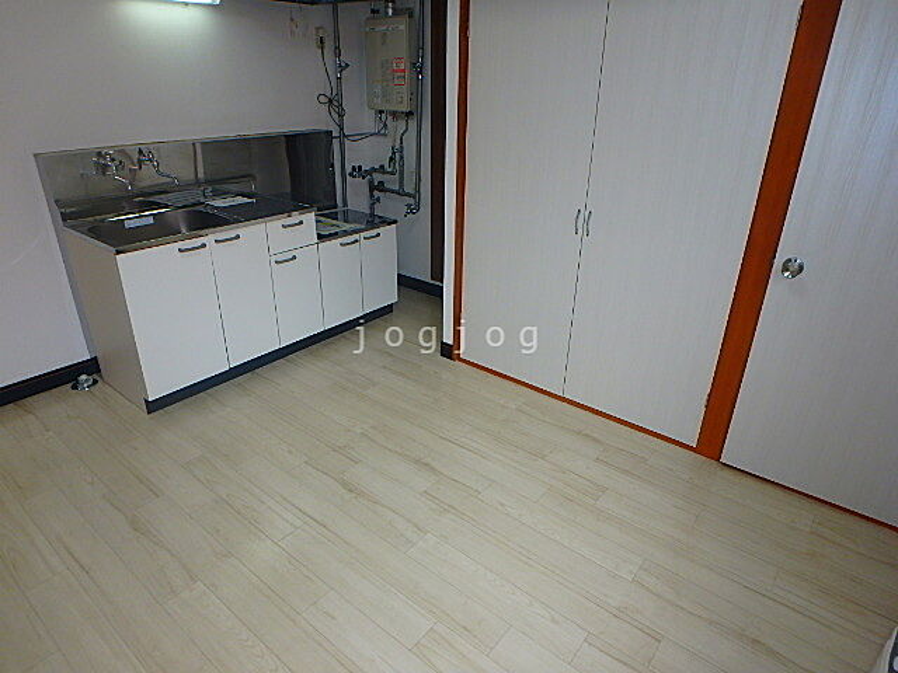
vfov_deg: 63.4
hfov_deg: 79.0
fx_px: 545
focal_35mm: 21
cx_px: 449
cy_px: 336
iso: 125
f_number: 3.5
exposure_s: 1/80
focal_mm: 3.7
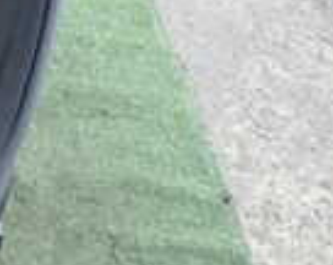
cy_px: -184
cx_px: -228
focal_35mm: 108
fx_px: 1061
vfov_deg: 13.1
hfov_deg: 15.7
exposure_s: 1/125
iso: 100
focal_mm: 4.5
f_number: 2
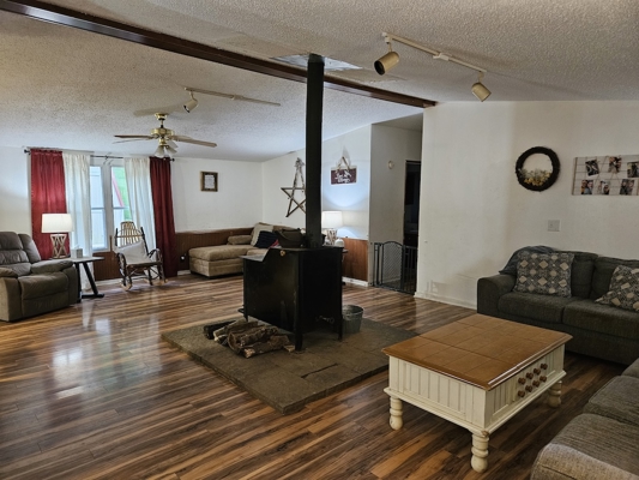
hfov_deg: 73.9
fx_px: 425
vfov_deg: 58.9
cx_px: 320
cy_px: 240
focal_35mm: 23
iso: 500
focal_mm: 5.4
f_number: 1.8
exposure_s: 1/60
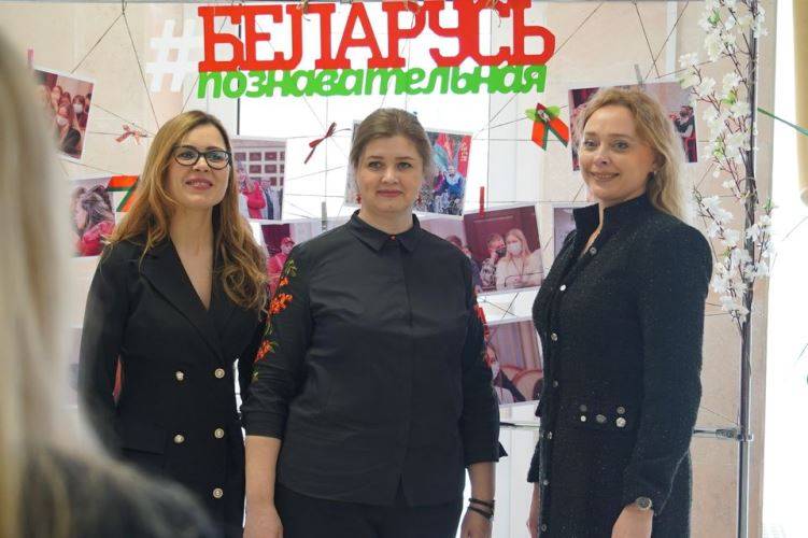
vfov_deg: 19.4
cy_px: 269
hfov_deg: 28.9
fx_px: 1570
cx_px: 404
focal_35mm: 70
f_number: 4
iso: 1600
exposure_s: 1/160
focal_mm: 47
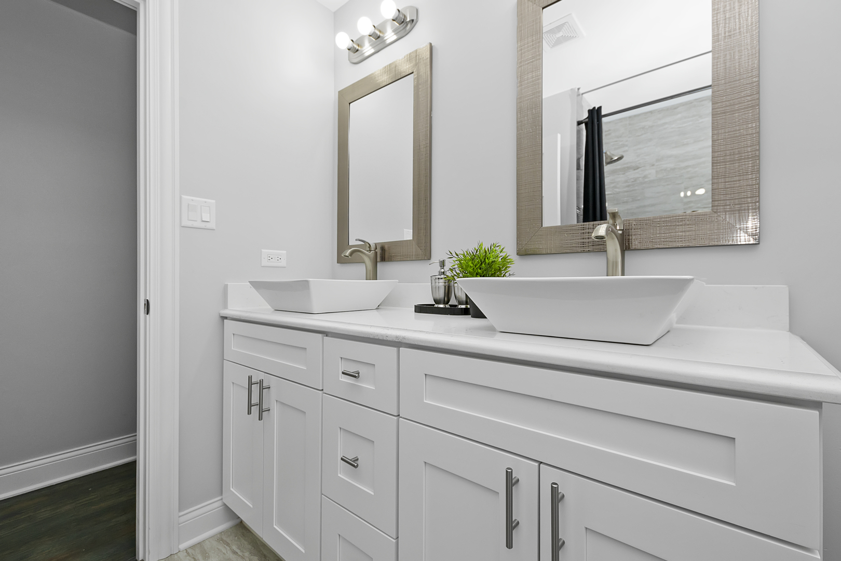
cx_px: 420
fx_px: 350
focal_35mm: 15
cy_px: 280
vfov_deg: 77.3
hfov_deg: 100.4
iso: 250
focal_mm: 10
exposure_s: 1/80
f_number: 7.1
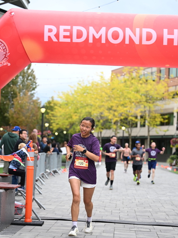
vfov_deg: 23.0
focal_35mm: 85
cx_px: 88
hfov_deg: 17.4
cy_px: 127
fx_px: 583
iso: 640
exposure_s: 1/2000
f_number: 2.8
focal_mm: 72
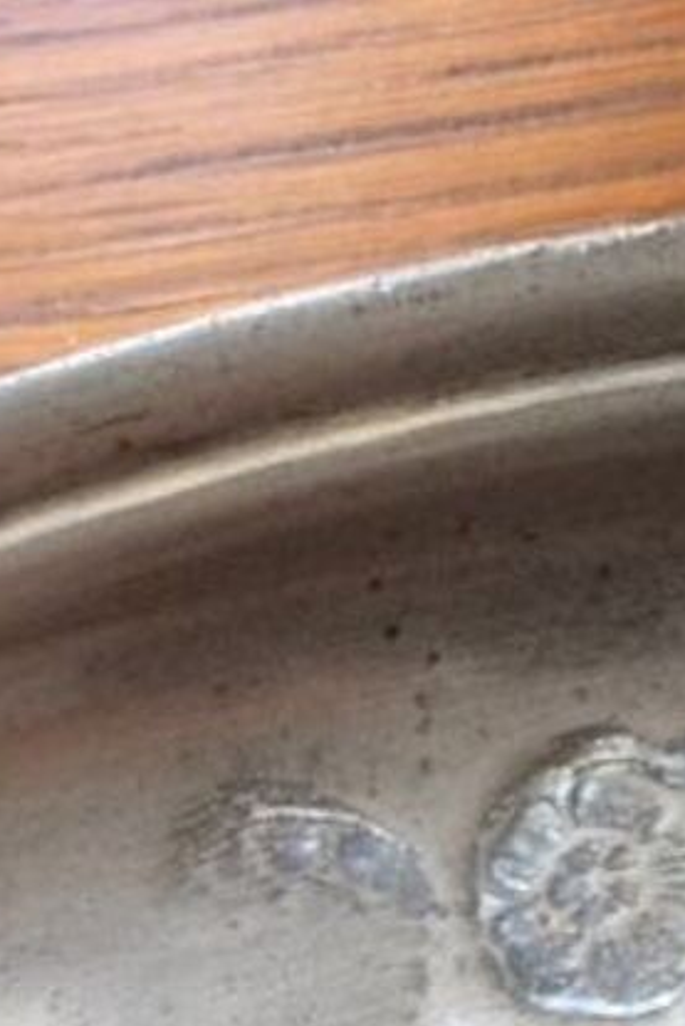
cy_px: 921
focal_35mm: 80
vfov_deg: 24.6
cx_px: 762
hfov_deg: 16.5
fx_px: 2281
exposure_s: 1/25
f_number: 2.4
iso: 80
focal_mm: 3.3
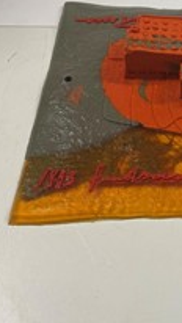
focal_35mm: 55
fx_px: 471
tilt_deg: -51.5
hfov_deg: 20.5
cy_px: 122
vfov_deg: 37.6
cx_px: 213
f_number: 1.8
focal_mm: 4.25
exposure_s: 1/100
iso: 100
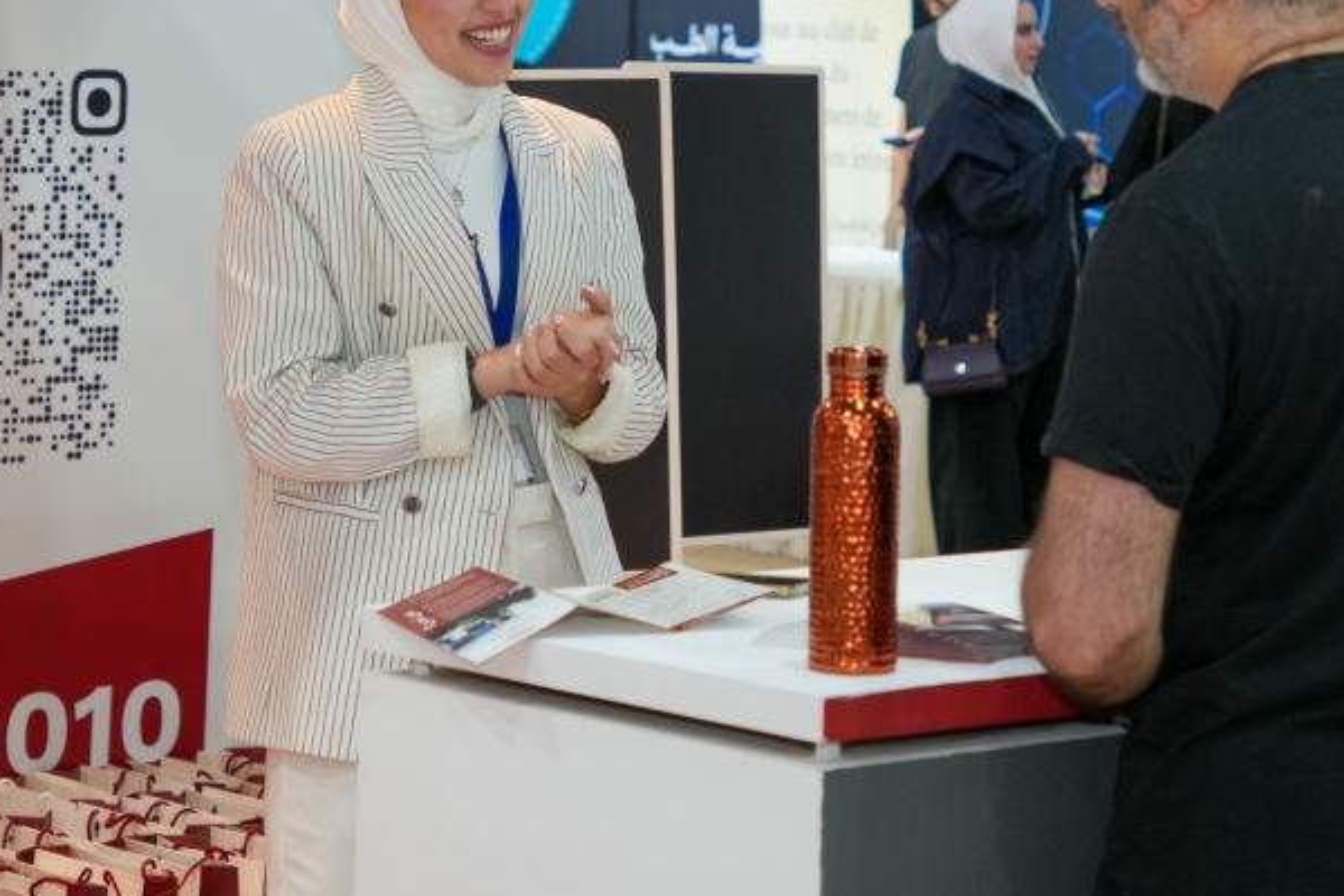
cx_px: 703
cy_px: 193
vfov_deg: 11.4
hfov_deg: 17.1
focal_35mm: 120
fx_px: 4480
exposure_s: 1/160
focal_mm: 40
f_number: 2.8
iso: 200
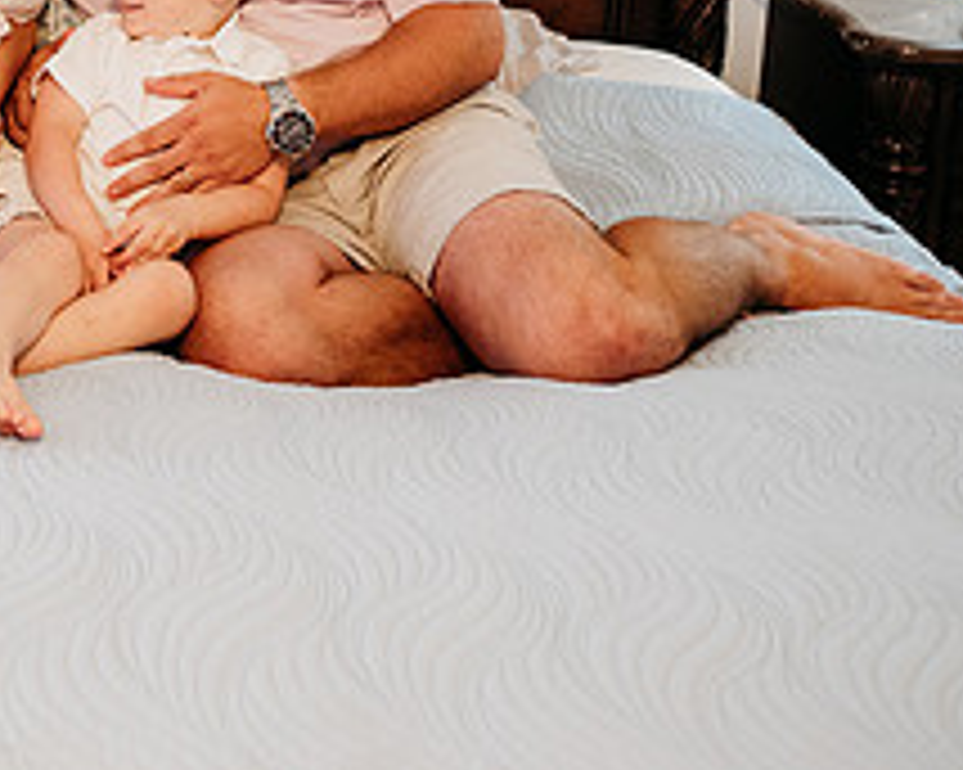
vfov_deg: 23.3
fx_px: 1738
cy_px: -92
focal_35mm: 61
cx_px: 0
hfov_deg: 29.0
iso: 1600
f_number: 2.8
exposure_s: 1/200
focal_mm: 24
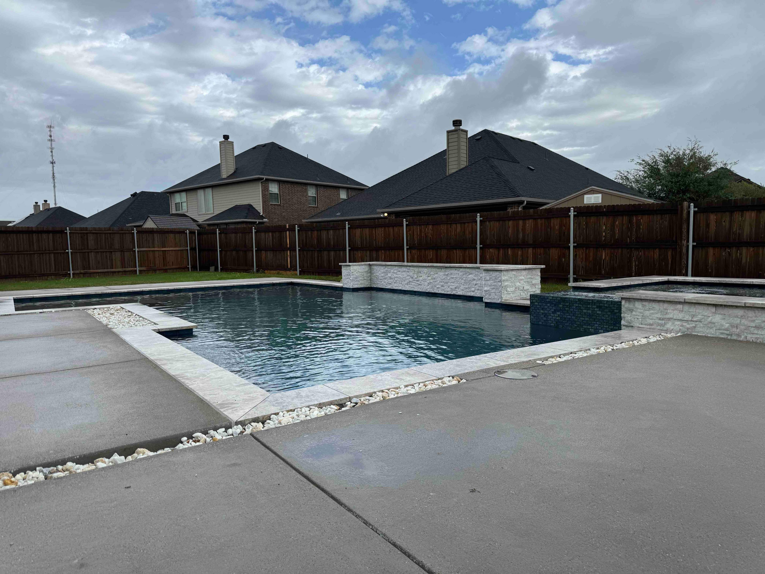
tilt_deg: -3.9
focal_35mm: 24
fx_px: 530
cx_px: 382
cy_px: 287
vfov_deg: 56.8
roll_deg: +0.8
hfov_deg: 71.6
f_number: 1.78
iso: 80
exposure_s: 1/3096
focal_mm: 6.86
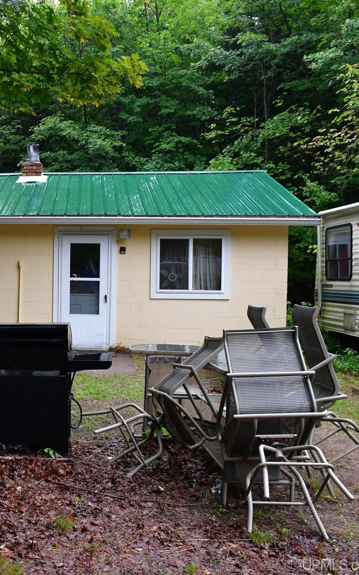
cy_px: 287
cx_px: -57
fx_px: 658
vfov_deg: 47.2
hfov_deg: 27.4
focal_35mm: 42
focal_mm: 18
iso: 1000
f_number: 8
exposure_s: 1/60
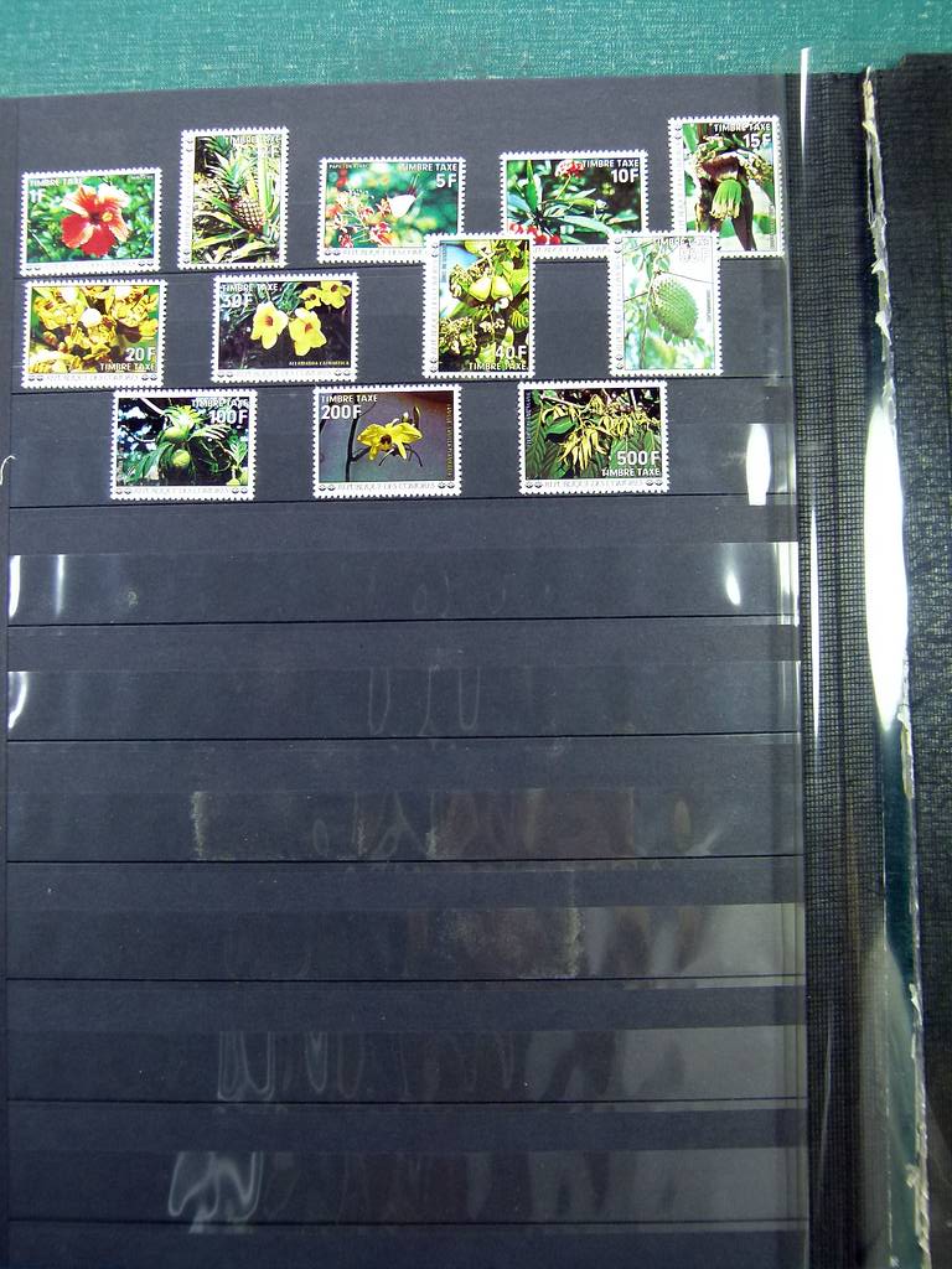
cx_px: 476
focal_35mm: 38
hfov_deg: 37.7
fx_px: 1393
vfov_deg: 49.0
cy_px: 634
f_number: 3.1
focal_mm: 6.8
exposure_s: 1/60
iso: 160
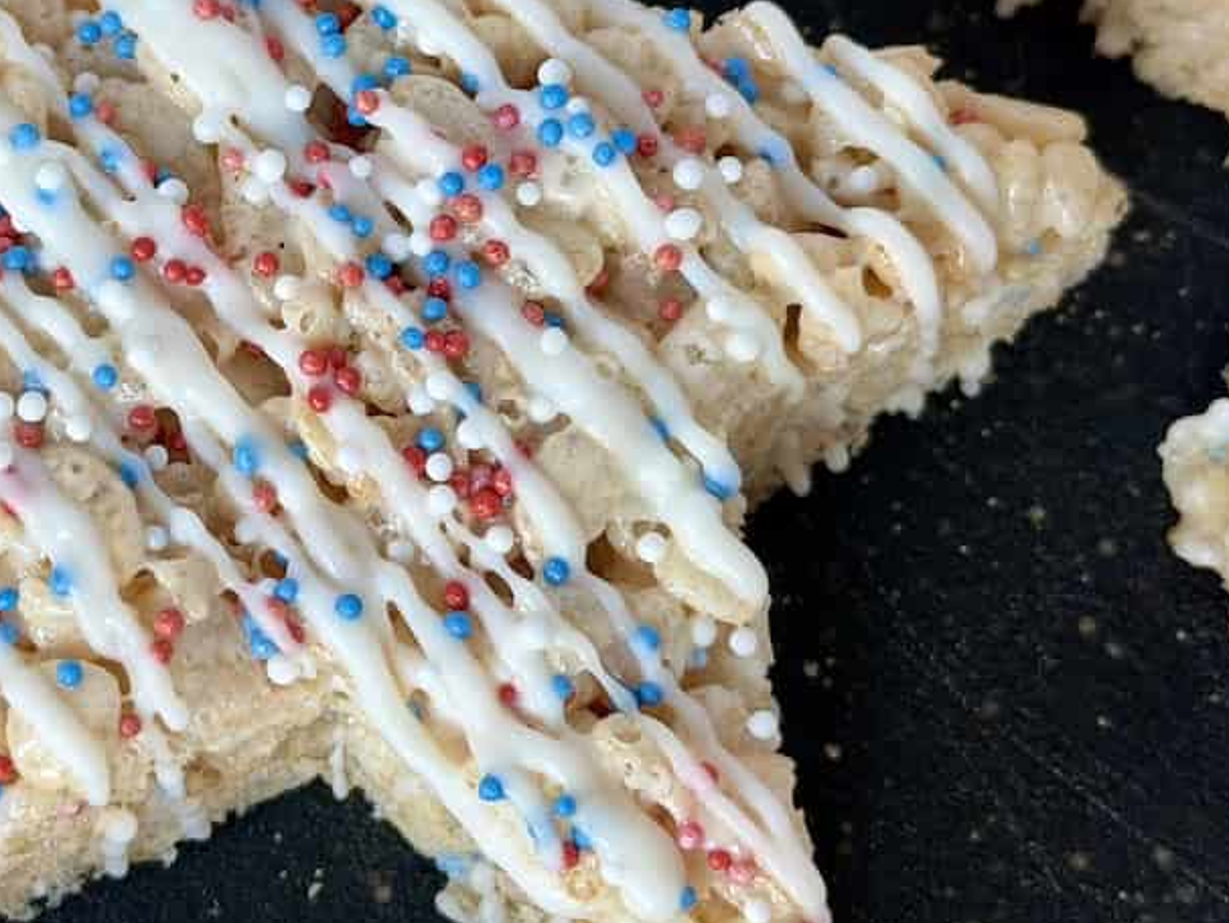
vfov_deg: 15.5
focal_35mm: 95
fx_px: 3374
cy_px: 323
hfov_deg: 20.5
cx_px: 365
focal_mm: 6.8
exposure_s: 1/121
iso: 64
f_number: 1.8
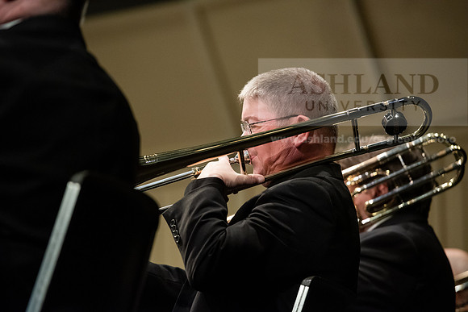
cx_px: 234
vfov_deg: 7.6
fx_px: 2340
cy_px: 156
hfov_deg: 11.4
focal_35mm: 180
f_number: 4
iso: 5000
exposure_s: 1/200
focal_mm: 180
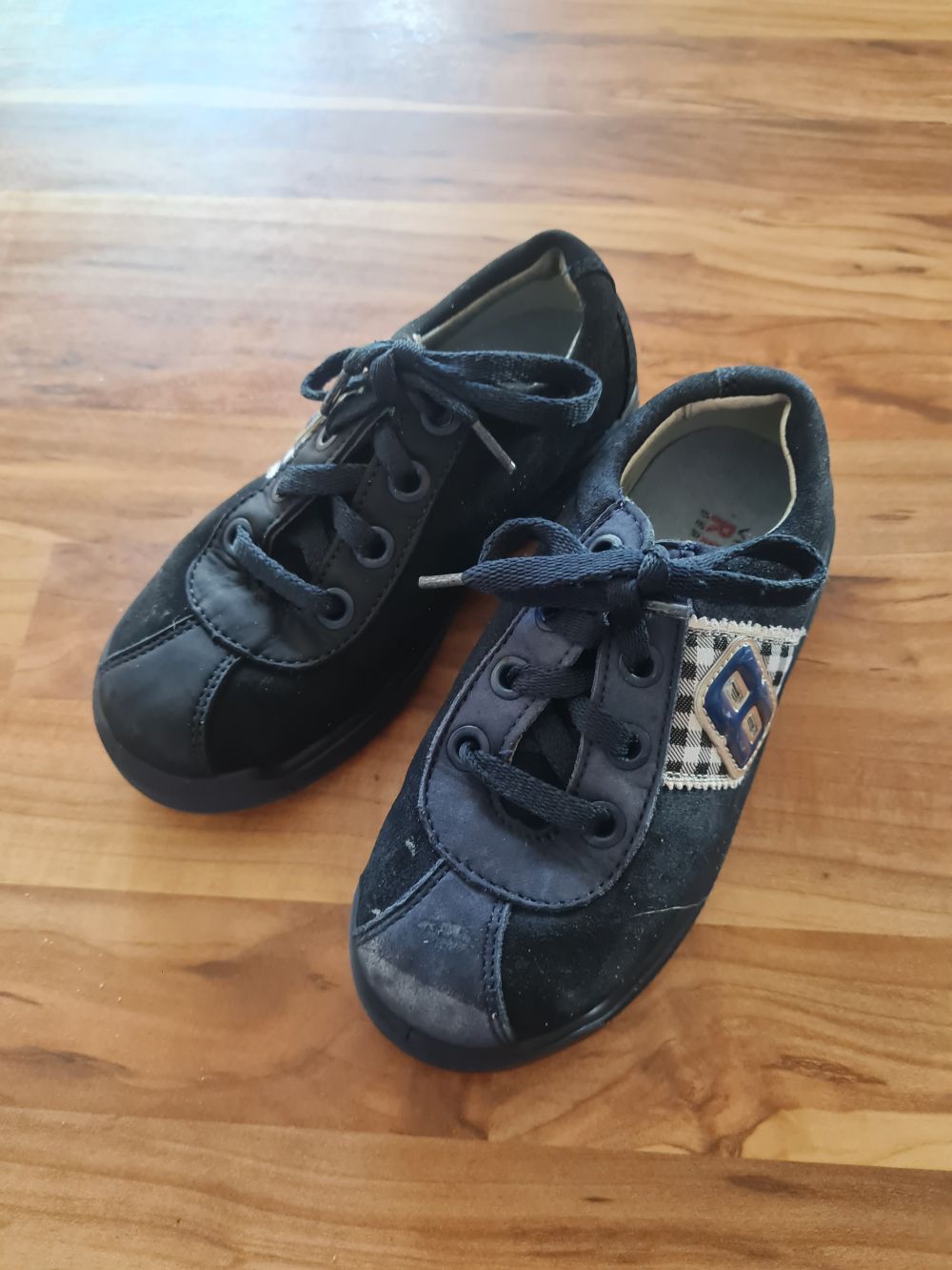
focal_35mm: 26
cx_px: 476
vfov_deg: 67.3
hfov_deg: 53.1
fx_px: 953
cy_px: 635
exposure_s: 1/50
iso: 400
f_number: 1.8
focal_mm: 5.4
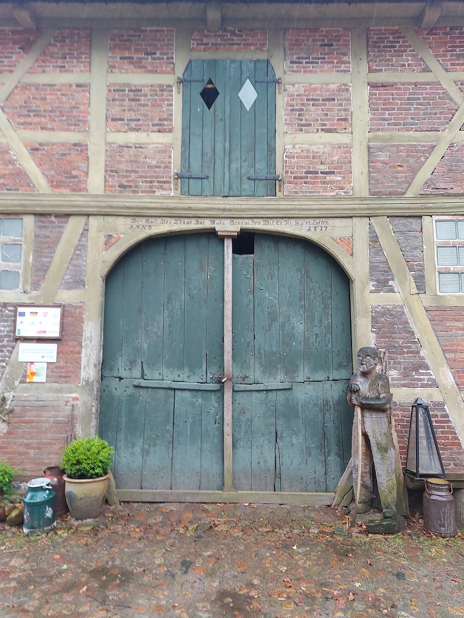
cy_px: 309
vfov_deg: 71.6
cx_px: 232
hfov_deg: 56.8
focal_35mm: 24
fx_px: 429
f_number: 1.8
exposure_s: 1/60
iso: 100
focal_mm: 5.23
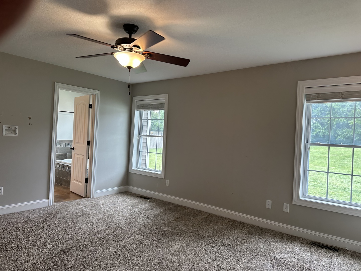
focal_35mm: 24
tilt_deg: +0.3
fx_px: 250
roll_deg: -3.2
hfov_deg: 71.6
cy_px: 136
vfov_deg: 56.8
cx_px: 180
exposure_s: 1/120
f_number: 1.78
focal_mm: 6.86
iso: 100
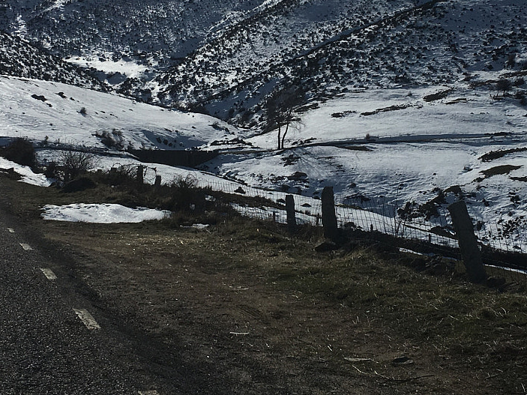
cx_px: 298
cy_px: 61
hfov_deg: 29.4
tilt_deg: +6.4
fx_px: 1005
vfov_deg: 21.9
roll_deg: +1.1
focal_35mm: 66
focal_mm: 4.15
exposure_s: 1/9615
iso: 25
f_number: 2.2
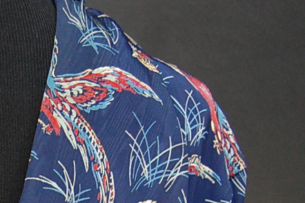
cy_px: 316
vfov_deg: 12.6
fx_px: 863
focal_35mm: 102
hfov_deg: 19.2
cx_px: -37
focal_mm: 20
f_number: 3.8
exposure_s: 1/25
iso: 800
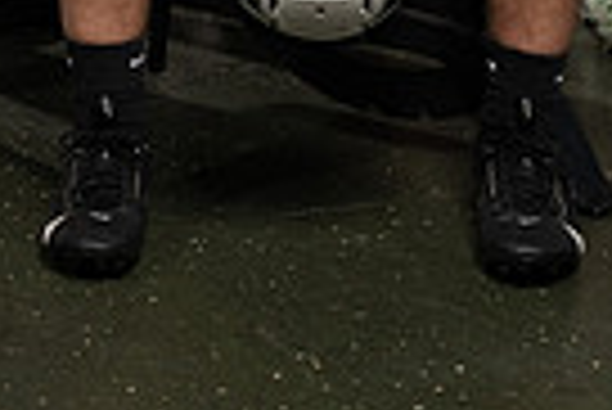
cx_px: 40
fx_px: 2417
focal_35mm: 142
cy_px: -514
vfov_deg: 8.9
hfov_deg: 14.3
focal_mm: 43
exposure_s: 1/250
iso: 400
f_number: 8
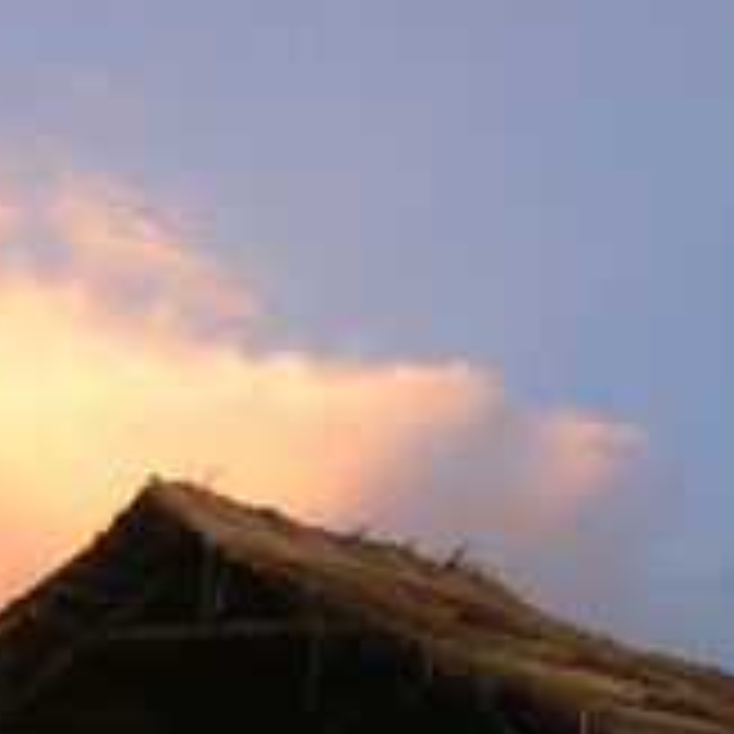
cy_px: 856
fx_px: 2639
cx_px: 480
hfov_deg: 15.8
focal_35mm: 110
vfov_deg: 15.3
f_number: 2.8
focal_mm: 5.8
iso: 71
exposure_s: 1/60.1
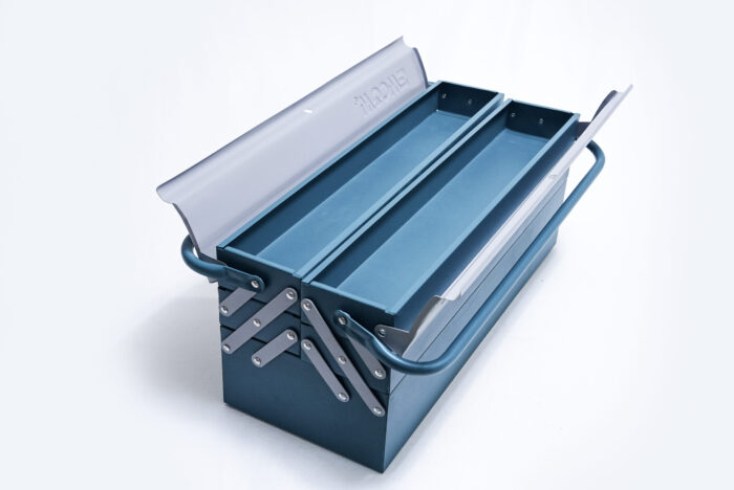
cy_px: 245
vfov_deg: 29.9
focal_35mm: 45
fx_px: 918
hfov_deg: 43.6
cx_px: 367
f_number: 8
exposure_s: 1/250
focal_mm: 45
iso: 3200
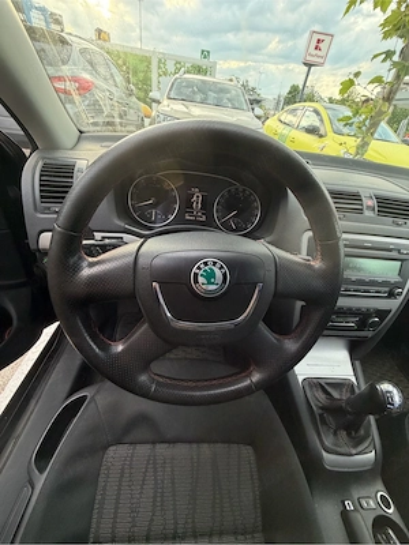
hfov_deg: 85.7
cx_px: 204
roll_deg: -9.6
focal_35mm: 14
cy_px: 272
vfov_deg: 102.1
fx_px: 221
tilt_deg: -35.9
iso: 250
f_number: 2.2
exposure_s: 1/121
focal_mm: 2.22
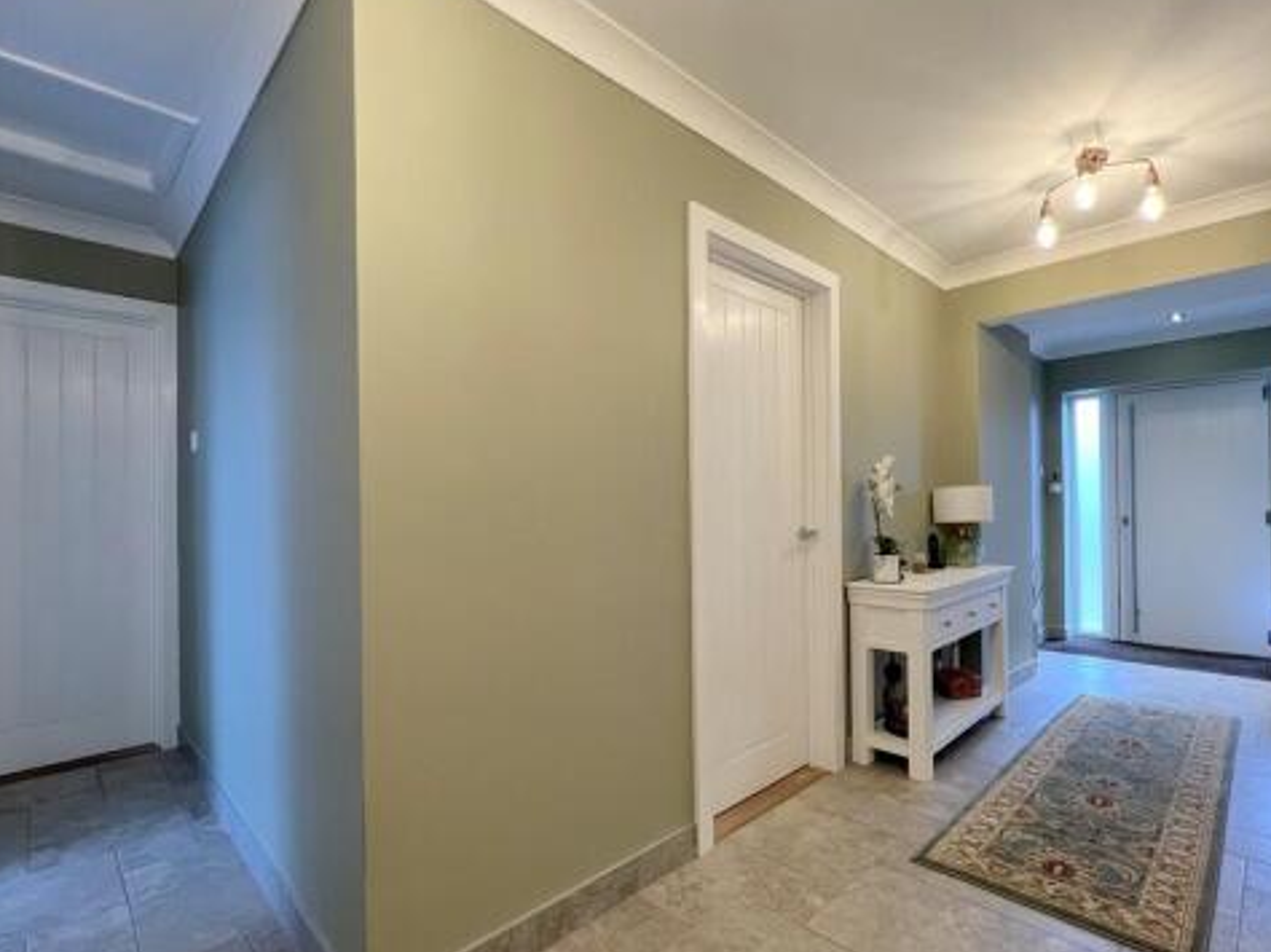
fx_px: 587
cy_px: 508
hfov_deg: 94.4
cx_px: 669
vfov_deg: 78.0
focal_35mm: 16
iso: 200
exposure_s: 1/100
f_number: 1.8
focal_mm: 1.57
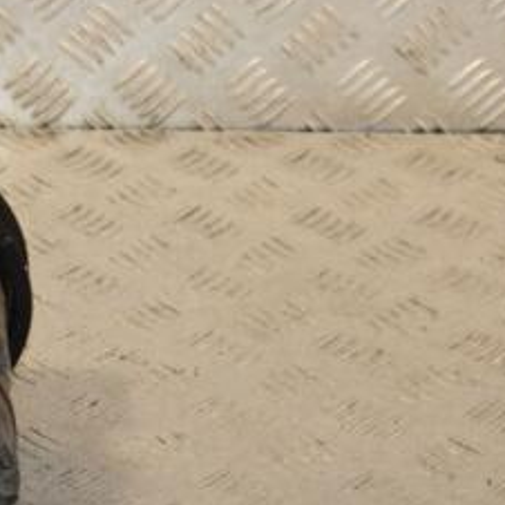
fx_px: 2344
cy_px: 311
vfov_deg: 12.3
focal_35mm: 142
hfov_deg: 12.1
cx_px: -11
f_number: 7.1
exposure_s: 1/200
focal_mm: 42
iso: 800
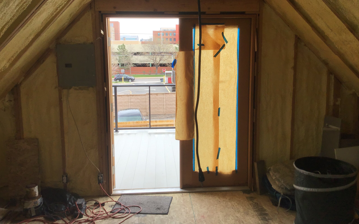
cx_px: 180
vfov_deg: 38.3
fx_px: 323
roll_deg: -0.6
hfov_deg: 58.1
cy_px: 97
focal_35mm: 33
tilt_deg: -6.9
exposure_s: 1/390
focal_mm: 3.3
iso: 25
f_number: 2.4
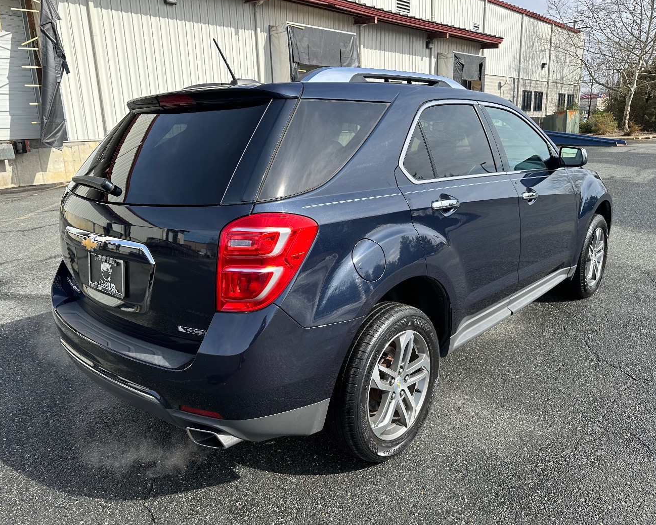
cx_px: 330
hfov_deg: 66.0
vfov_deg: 54.9
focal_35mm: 26
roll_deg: +1.4
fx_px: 505
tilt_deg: -14.9
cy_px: 266
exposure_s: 1/1845
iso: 80
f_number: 1.78
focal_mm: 6.86
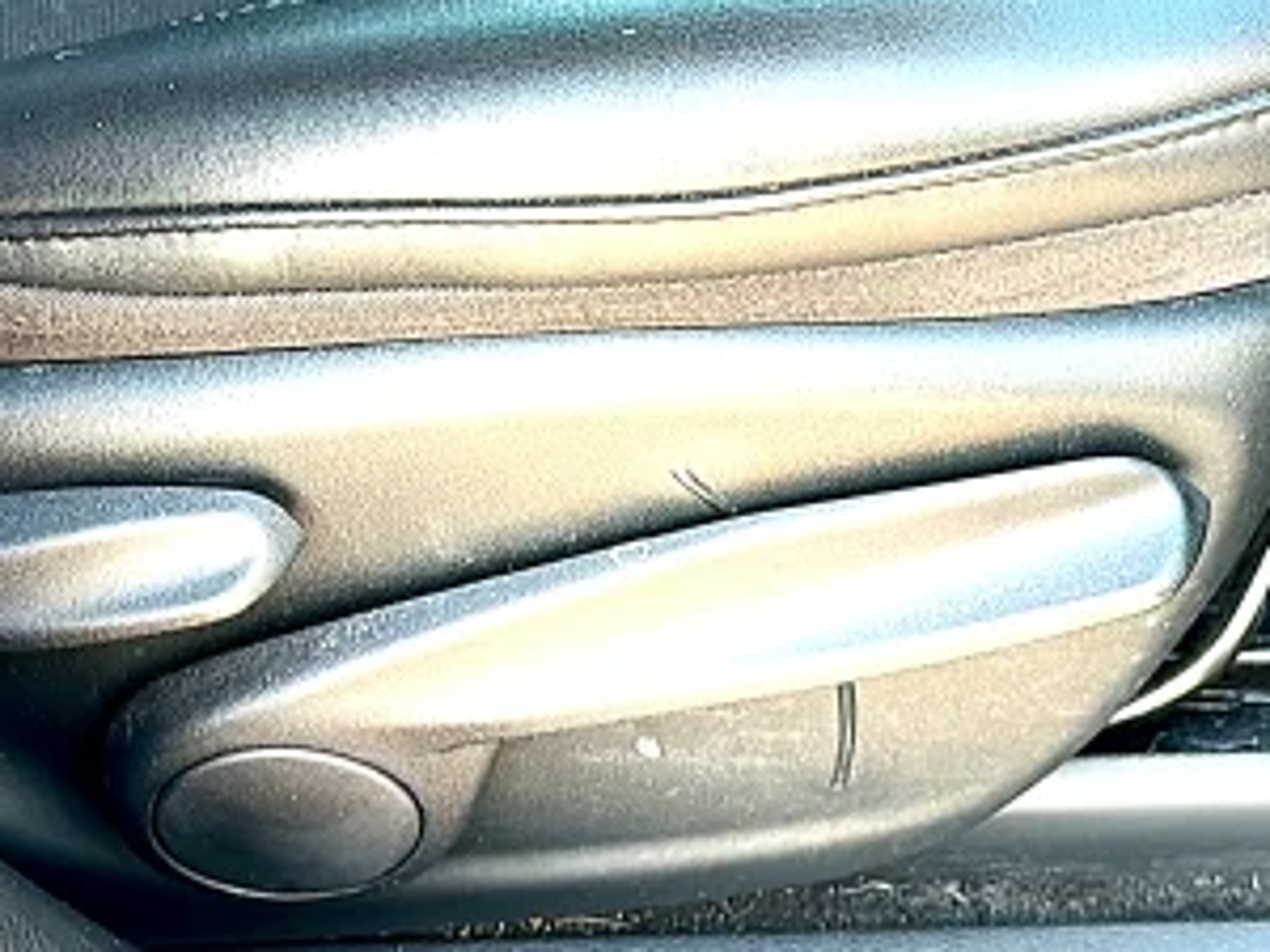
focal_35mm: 64
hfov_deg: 30.3
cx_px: 660
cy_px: 419
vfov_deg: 22.9
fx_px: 2348
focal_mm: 6.86
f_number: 1.78
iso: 50
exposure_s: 1/59
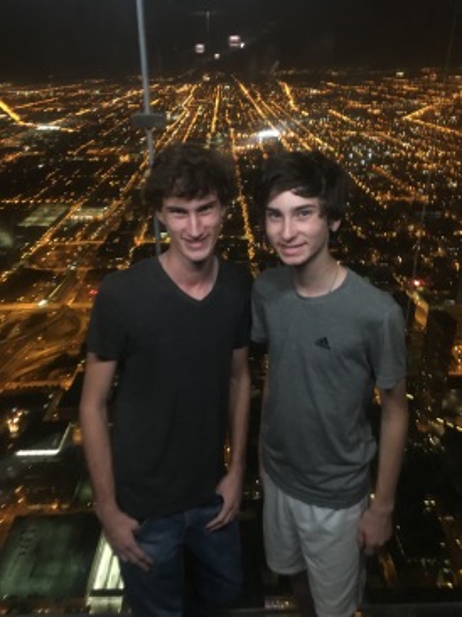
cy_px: 308
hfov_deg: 48.2
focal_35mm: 29
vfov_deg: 61.7
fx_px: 517
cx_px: 231
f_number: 2.2
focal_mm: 4.15
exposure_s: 1/15
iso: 400
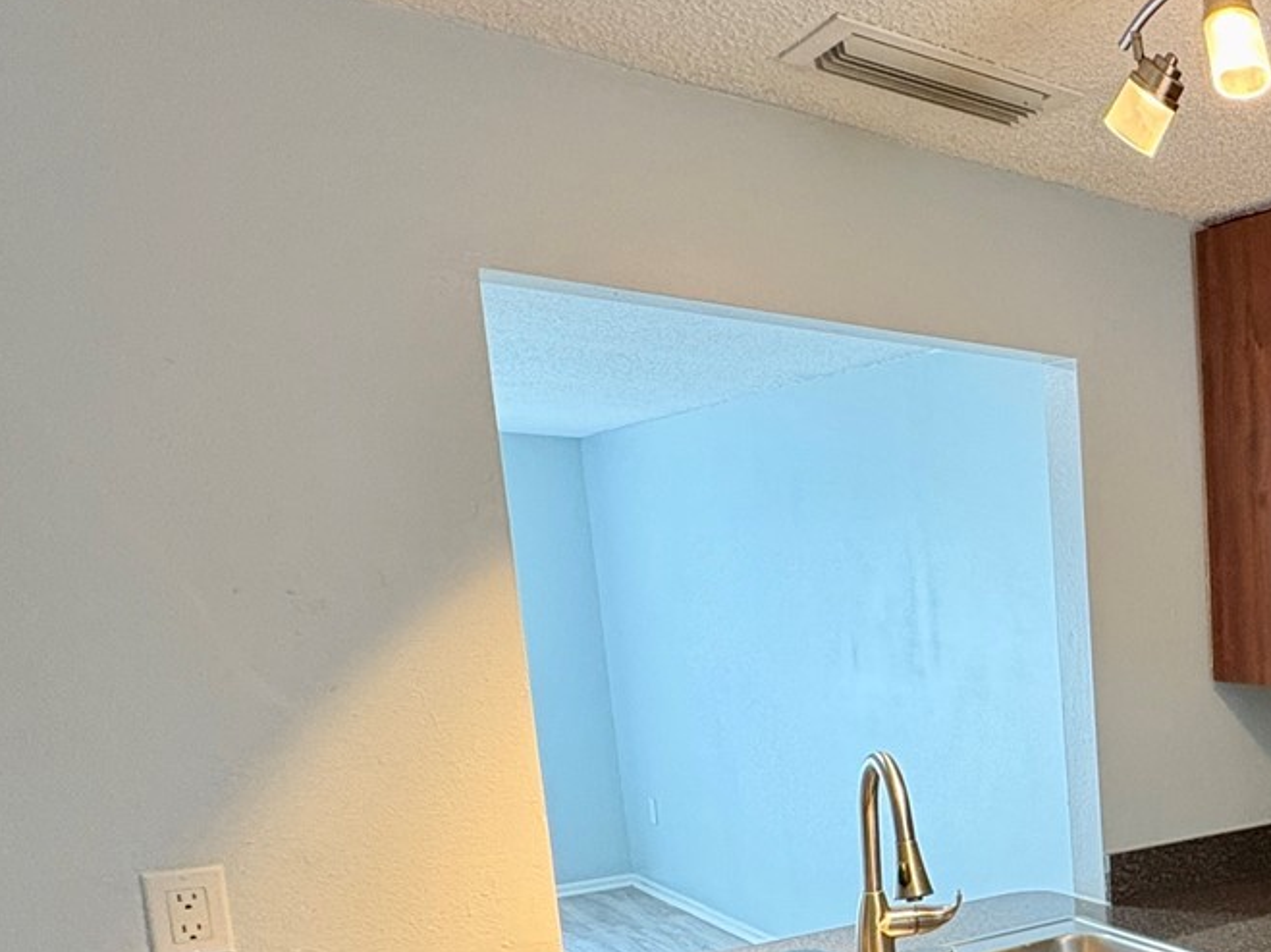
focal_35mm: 34
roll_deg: +1.0
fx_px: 1248
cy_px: 790
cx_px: 1504
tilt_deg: -10.2
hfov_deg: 39.7
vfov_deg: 39.8
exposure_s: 1/60
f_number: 2.2
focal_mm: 2.22
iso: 500
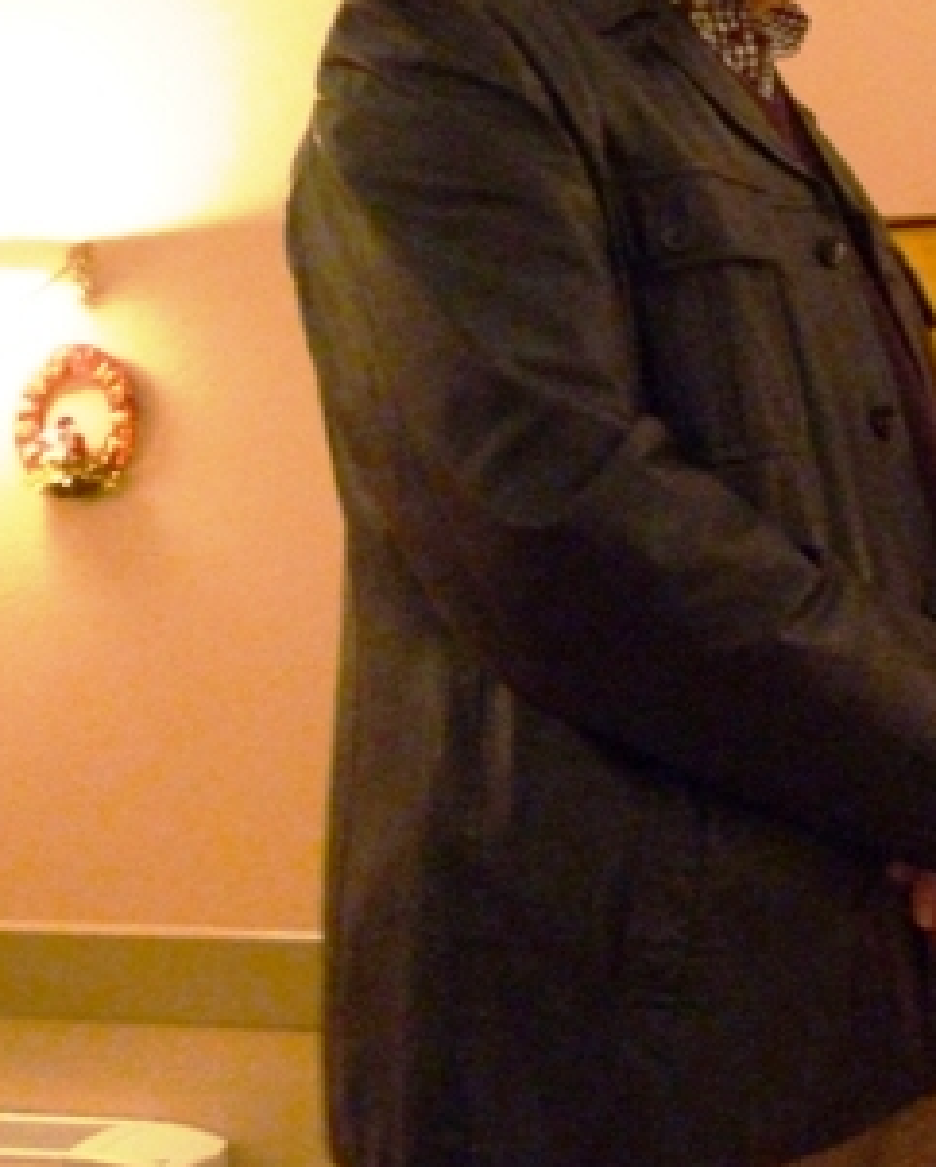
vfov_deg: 30.9
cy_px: 282
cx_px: 1071
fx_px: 2076
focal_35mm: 60
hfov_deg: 23.6
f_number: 3.3
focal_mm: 5.2
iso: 800
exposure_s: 1/15
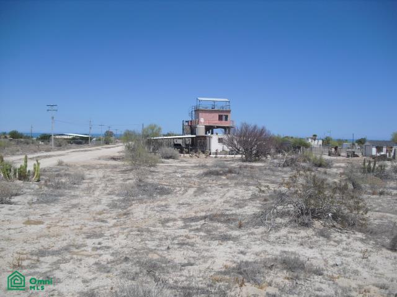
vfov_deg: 39.7
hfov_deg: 51.4
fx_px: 413
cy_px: 148
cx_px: 198
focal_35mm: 36
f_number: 7.8
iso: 64
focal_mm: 6.3
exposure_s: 1/250
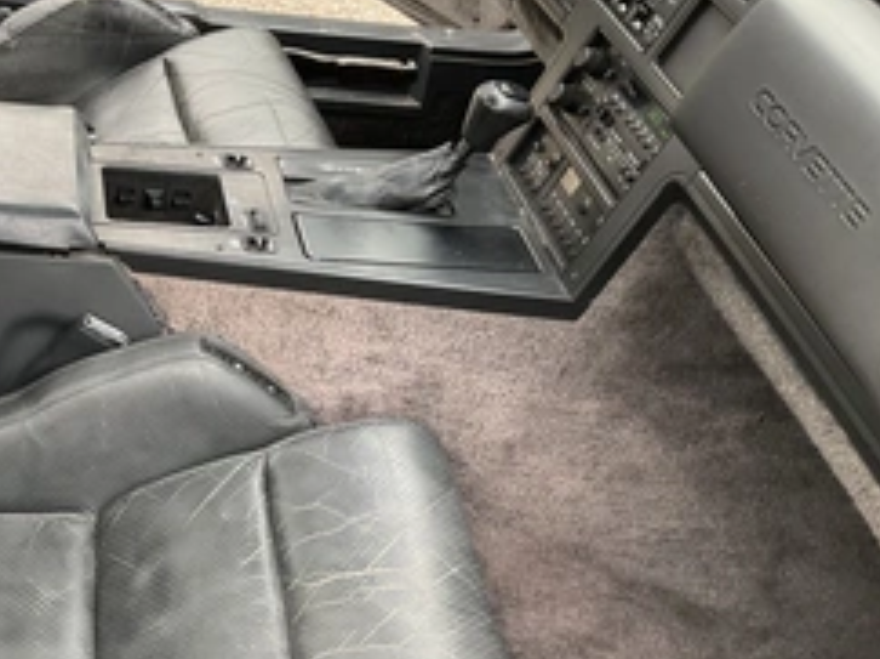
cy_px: 466
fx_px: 1219
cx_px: 218
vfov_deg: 29.9
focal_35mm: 48
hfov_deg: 38.6
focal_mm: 3
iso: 64
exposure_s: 1/122
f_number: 1.8
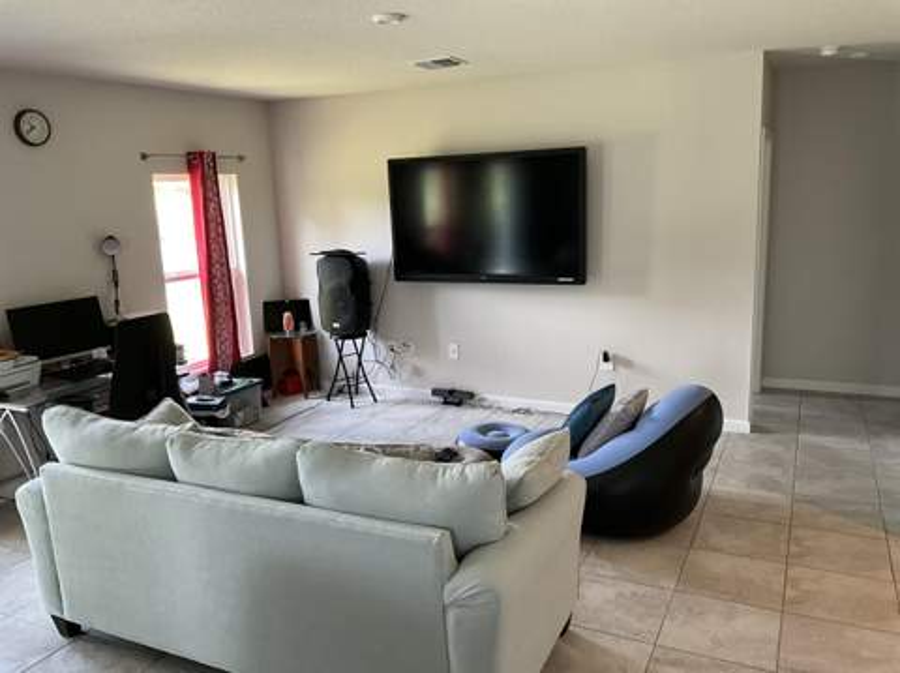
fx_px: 753
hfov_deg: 61.7
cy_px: 336
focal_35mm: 29
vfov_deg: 48.2
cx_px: 450
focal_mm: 3
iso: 100
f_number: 1.8
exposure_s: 1/60
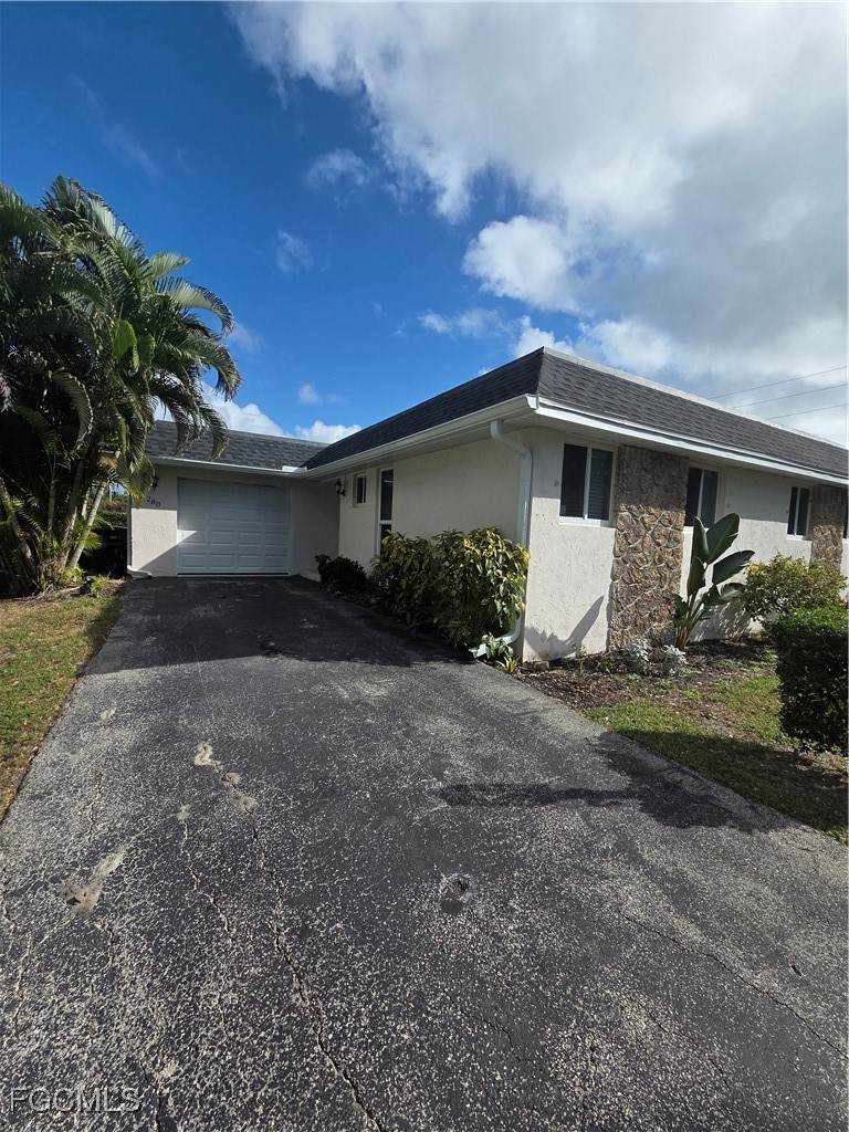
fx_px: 425
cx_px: 424
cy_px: 566
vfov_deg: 106.2
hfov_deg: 89.9
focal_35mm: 13
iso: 50
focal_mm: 2.2
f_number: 2.2
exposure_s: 1/2671
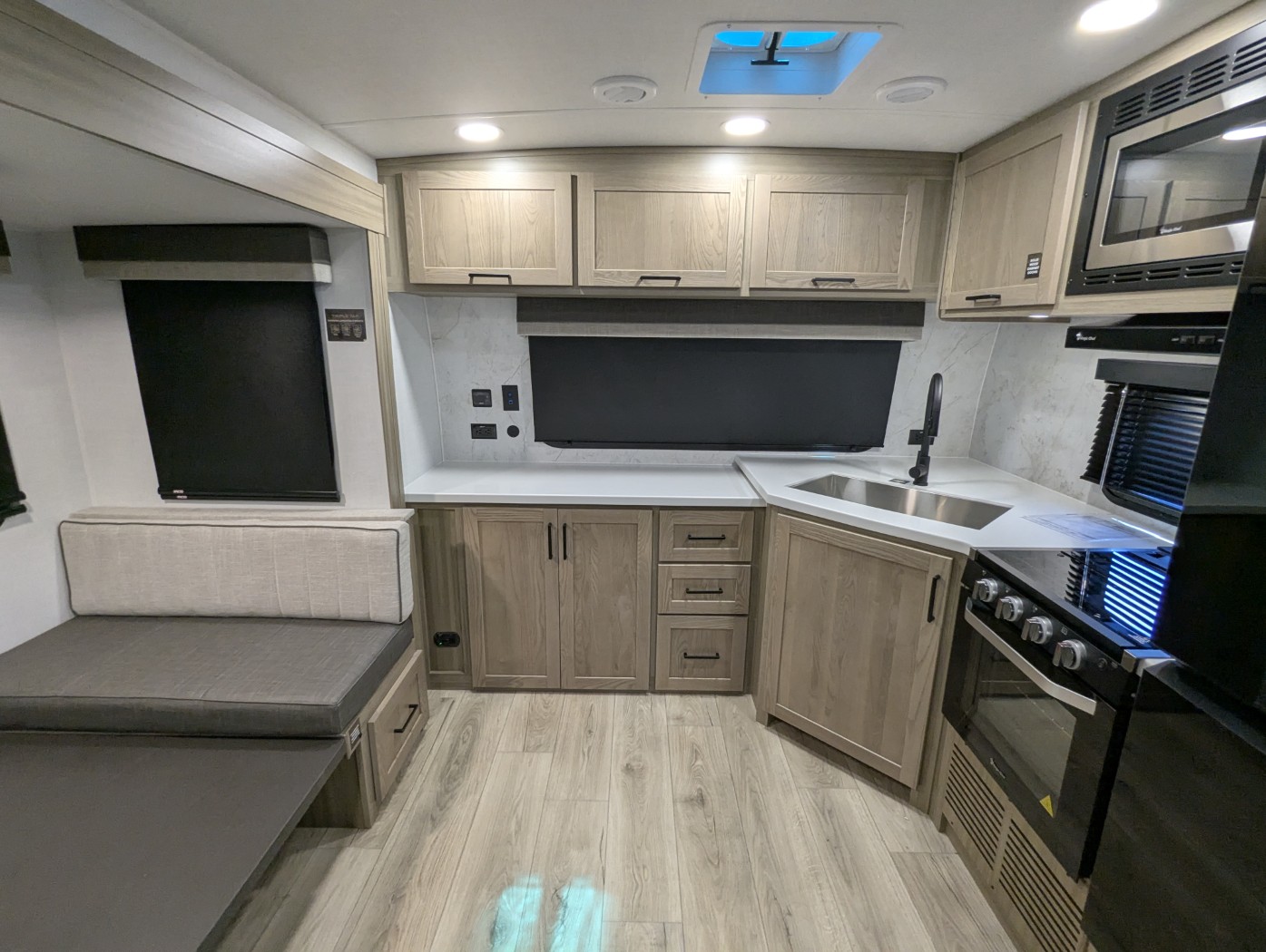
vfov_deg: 78.2
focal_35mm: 16
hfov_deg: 94.4
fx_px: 586
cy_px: 476
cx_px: 633
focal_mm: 2.35
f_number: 2.2
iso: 188
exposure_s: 1/67.8
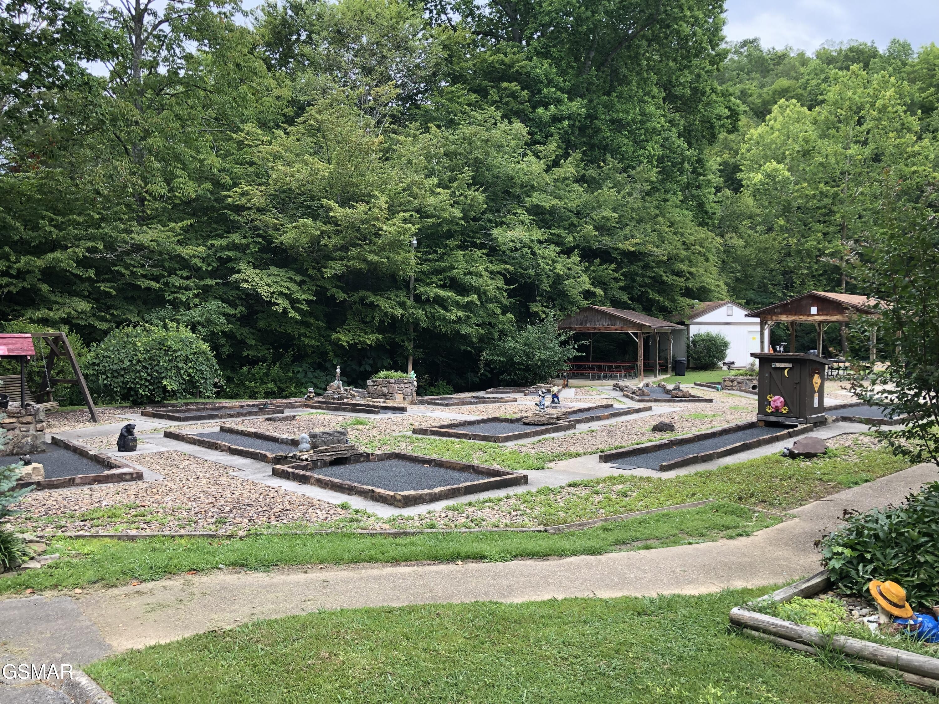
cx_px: 470
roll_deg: +0.3
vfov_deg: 49.7
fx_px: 760
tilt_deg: -2.4
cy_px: 352
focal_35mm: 28
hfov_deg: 63.4
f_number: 1.8
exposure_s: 1/428
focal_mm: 3.99
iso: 20
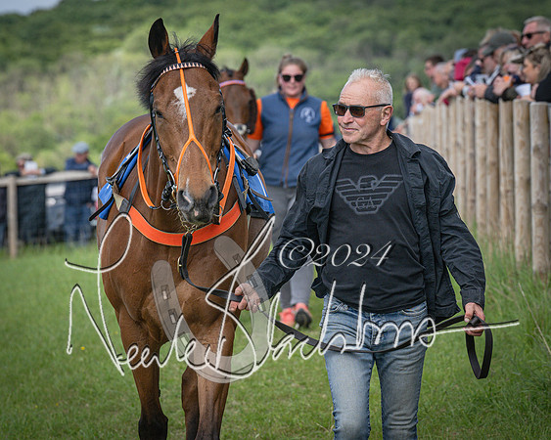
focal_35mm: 239
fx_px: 3892
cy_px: 191
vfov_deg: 6.5
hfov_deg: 8.1
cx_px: 314
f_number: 5
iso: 400
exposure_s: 1/1600
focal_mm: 125
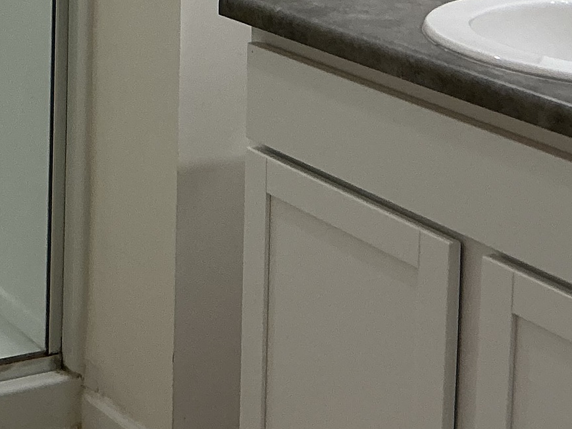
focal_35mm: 99
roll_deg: +0.1
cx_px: -40
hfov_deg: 19.1
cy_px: -193
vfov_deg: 14.1
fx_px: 1636
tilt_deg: -6.1
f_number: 1.8
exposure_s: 1/60
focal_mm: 3
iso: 40
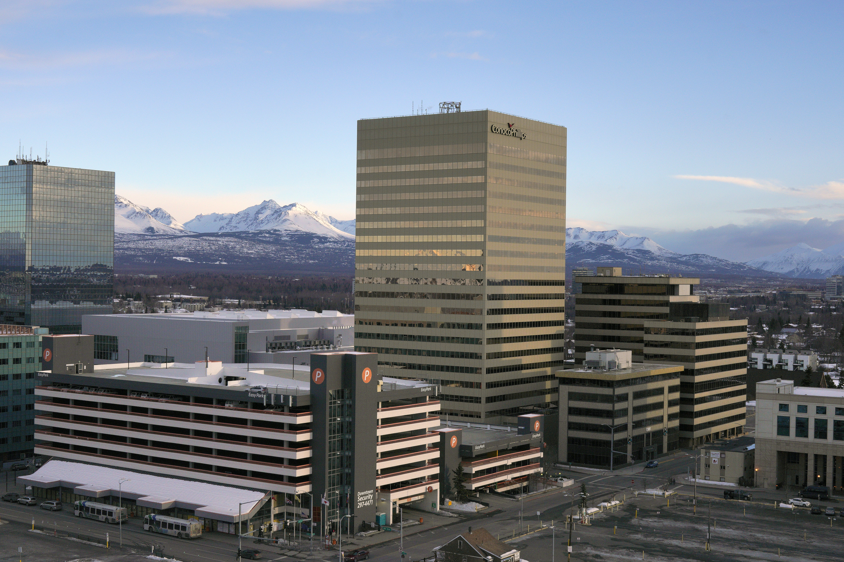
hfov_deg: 38.2
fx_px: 1219
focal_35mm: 52
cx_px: 422
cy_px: 281
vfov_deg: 26.0
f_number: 11
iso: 200
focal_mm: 35
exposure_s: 1/320
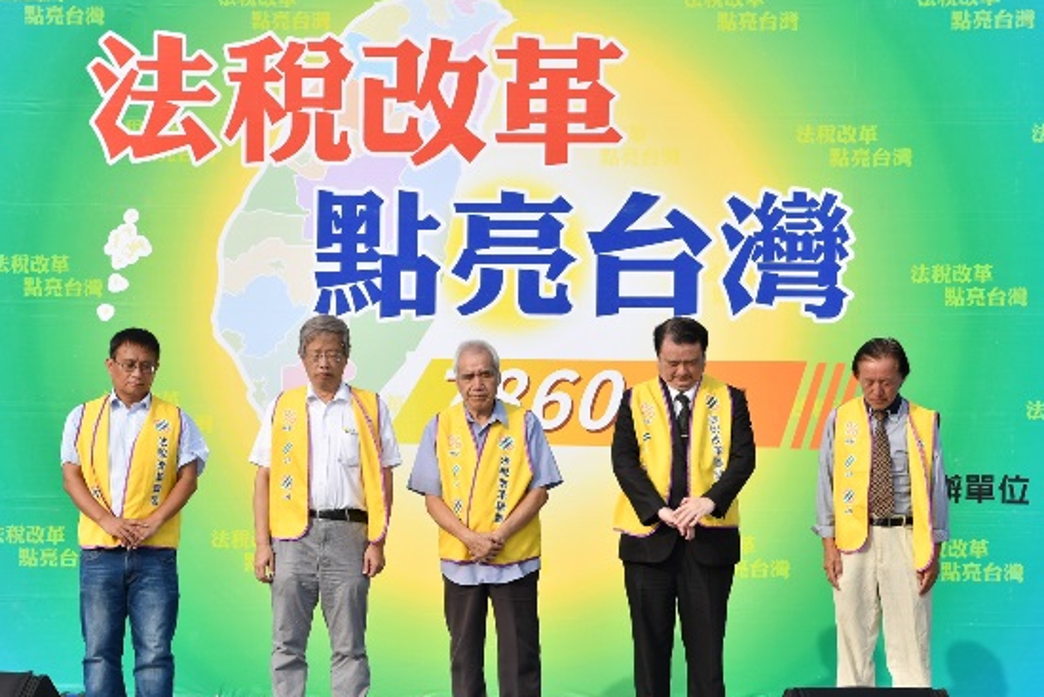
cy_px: 385
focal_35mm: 150
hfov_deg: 13.7
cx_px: 469
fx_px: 4351
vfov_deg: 9.2
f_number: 7.1
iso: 100
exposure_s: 1/320
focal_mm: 86
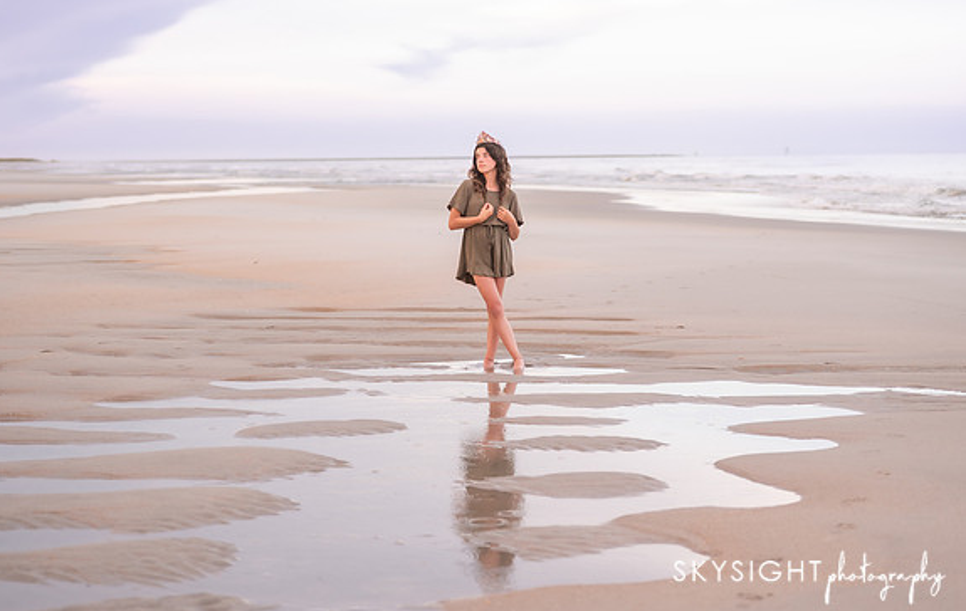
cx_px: 499
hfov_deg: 26.4
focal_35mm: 78
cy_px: 264
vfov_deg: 16.9
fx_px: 2061
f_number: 2.8
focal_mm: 70
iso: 320
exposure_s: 1/100
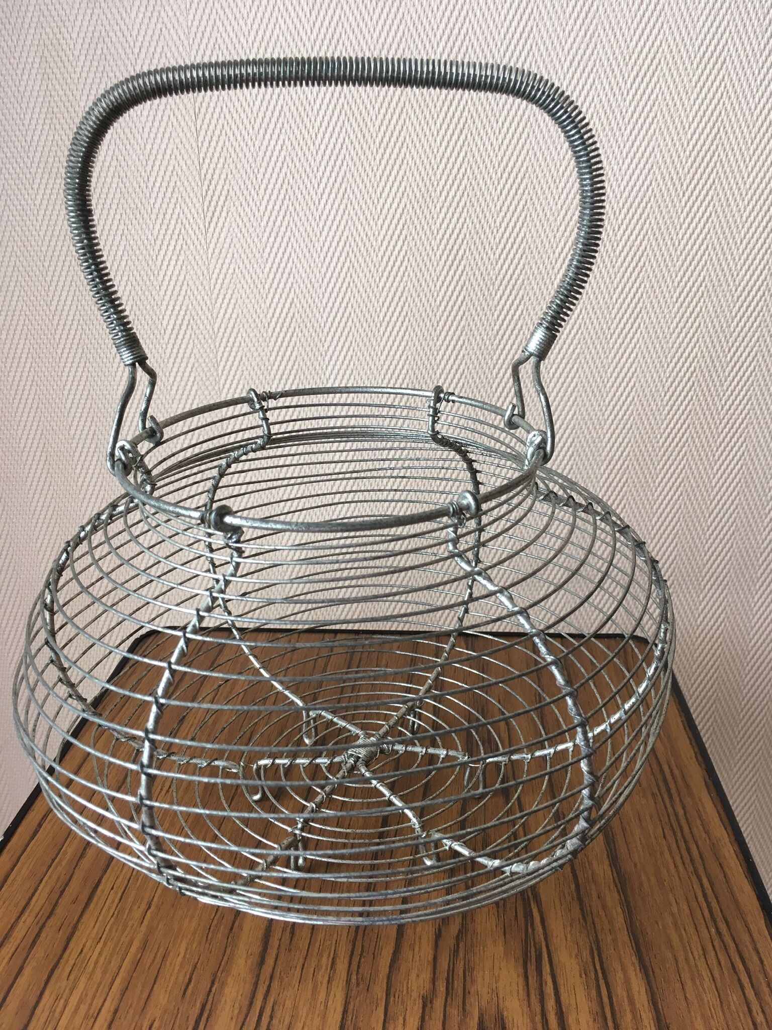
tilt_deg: -20.5
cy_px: 515
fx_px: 862
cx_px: 386
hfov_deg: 48.2
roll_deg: +2.6
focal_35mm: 29
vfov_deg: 61.7
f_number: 2.2
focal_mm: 4.15
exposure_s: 1/33
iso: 80
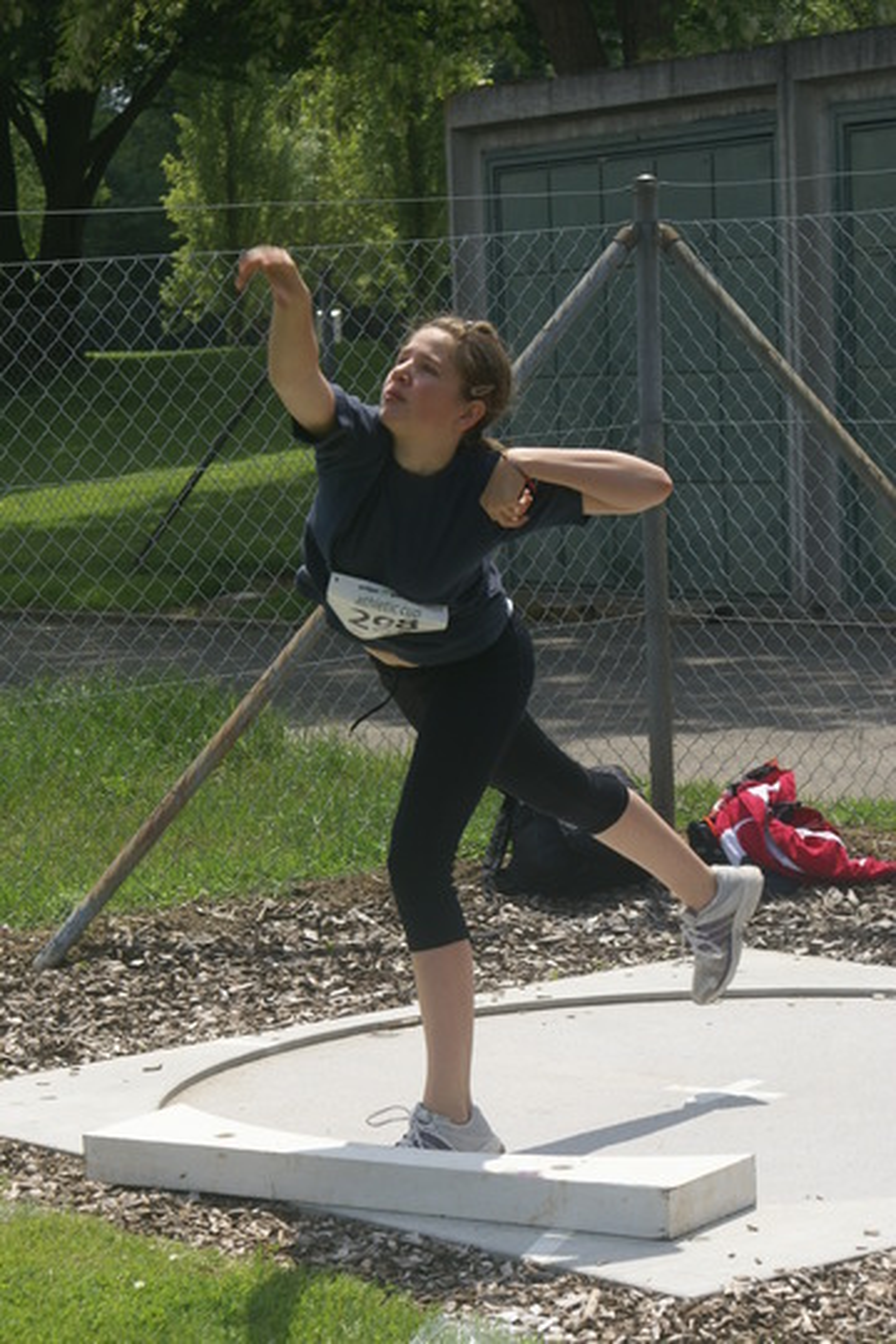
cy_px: 672
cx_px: 448
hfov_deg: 13.0
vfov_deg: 19.5
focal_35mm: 105
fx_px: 3920
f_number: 7.1
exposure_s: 1/400
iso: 100
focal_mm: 70
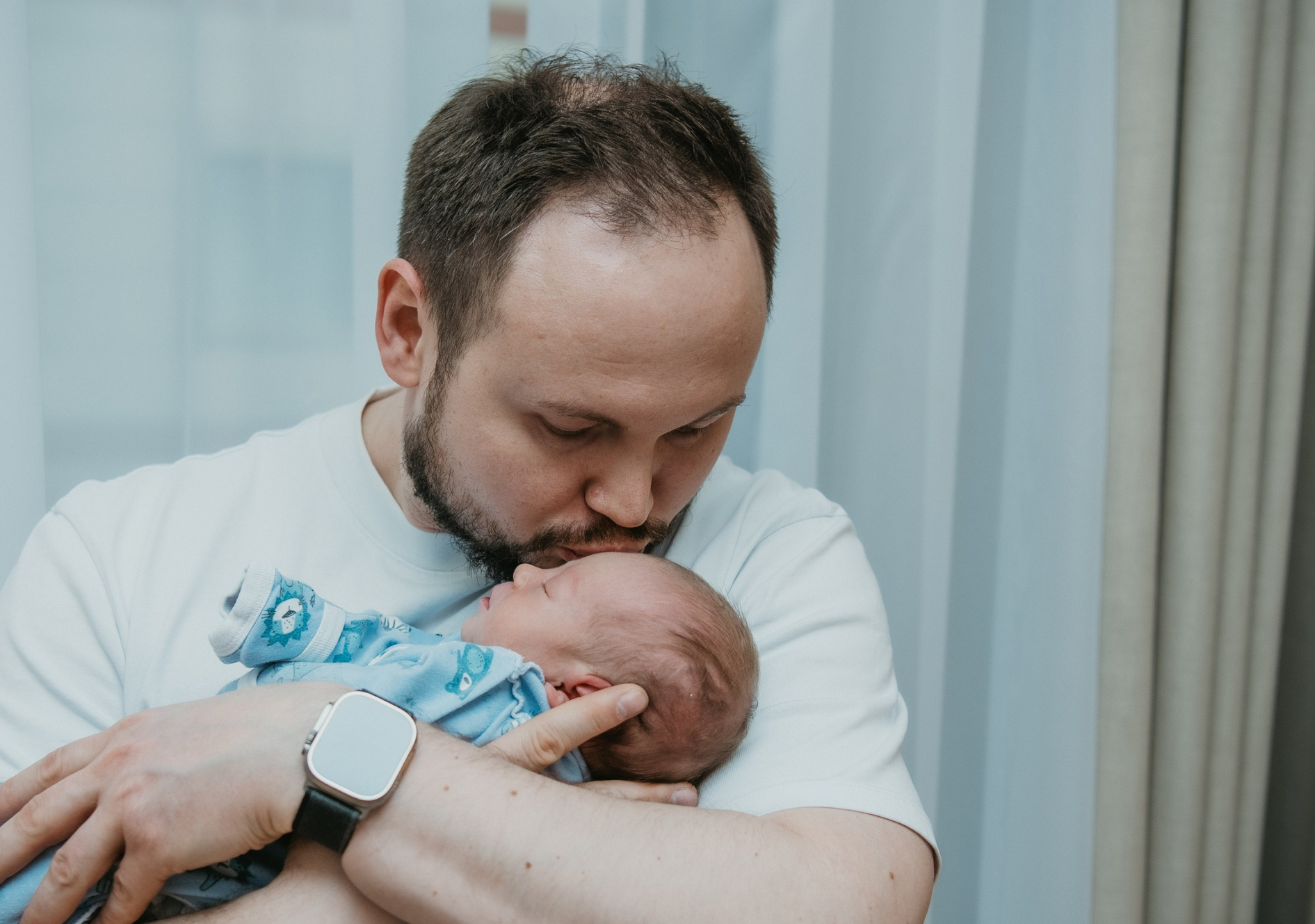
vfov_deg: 22.0
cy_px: 545
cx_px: 562
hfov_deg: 30.9
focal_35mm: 64
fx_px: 2377
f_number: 3.2
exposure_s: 1/160
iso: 125
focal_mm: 38
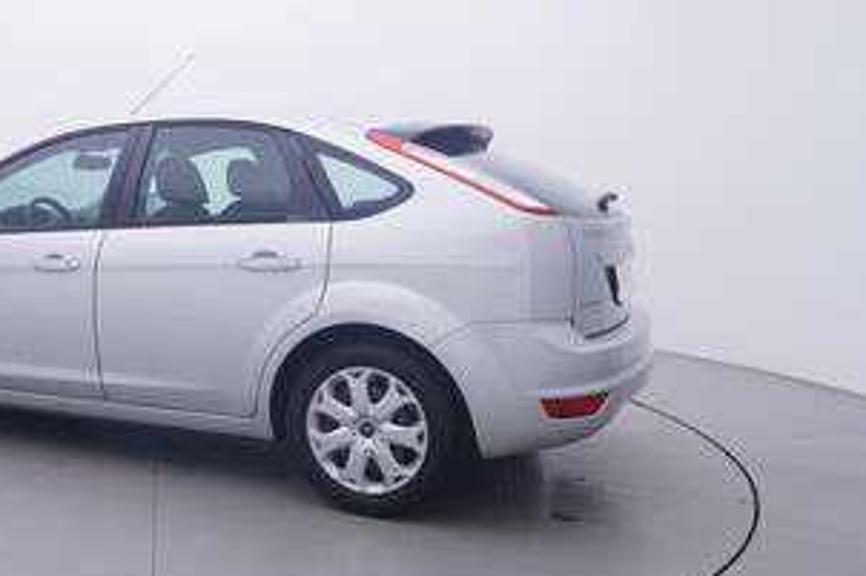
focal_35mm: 41
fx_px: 984
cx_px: 179
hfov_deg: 45.3
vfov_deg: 32.6
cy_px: 228
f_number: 5
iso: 200
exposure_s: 1/80
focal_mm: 15
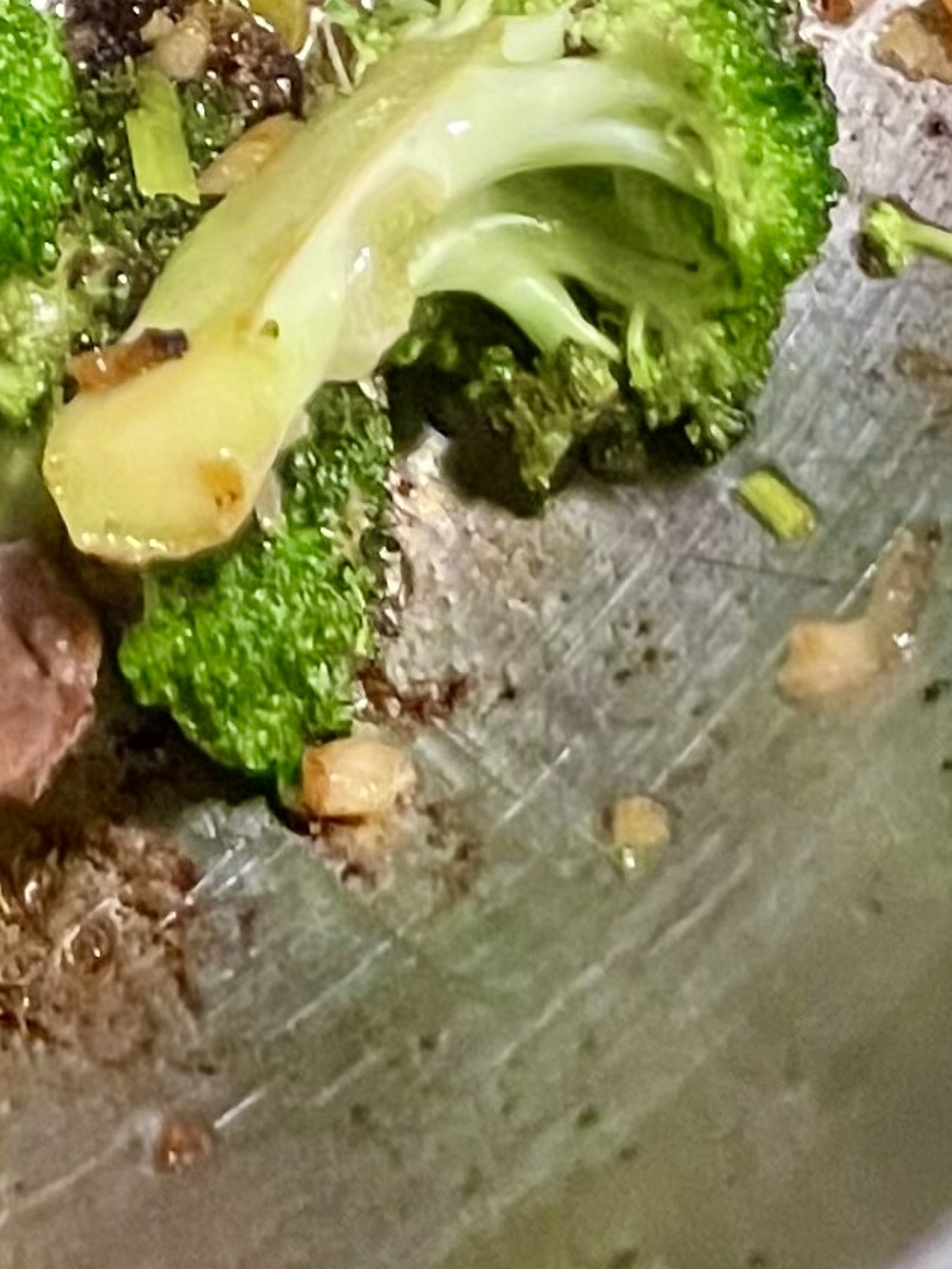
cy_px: -1293
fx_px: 4178
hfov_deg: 11.6
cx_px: -969
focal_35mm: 114
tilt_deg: -56.5
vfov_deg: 14.3
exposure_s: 1/60
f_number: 1.6
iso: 500
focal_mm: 4.2
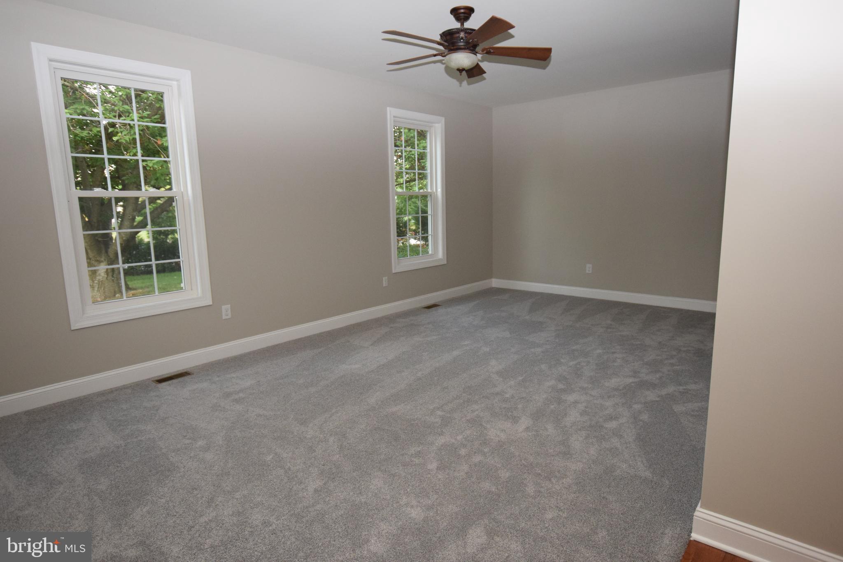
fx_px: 492
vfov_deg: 59.5
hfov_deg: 81.2
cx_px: 422
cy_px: 281
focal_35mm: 21
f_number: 4
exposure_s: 1/200
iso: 1600
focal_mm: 14
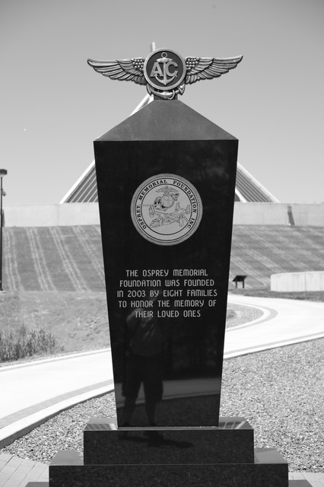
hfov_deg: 27.0
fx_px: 676
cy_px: 244
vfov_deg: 39.6
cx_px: 162
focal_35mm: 50
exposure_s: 1/500
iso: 320
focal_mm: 50
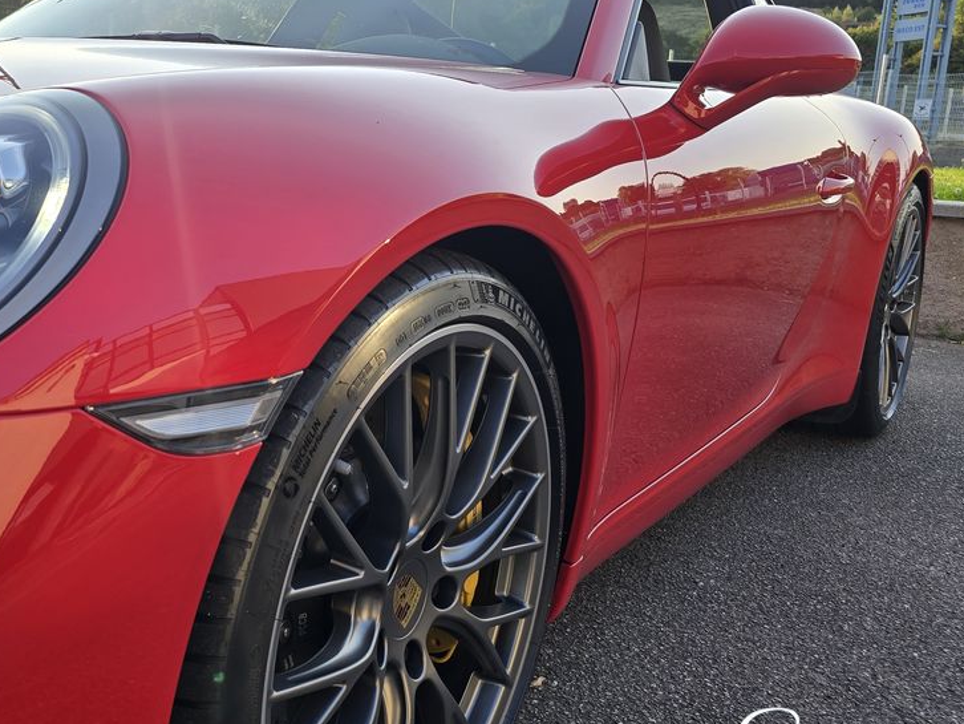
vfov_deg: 37.7
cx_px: 185
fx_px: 1059
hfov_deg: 46.3
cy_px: 307
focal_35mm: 38
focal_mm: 6.3
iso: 12
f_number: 1.7
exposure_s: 1/180
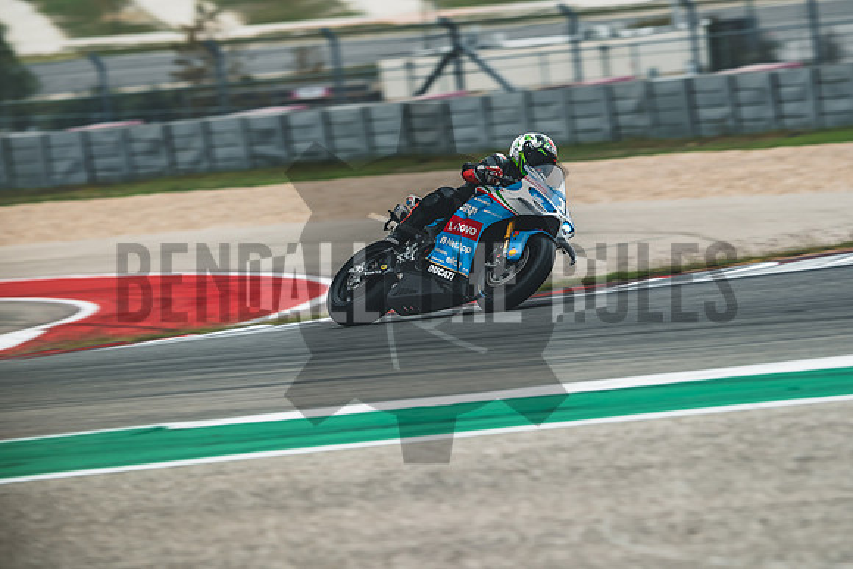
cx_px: 426
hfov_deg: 6.9
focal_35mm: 300
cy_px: 284
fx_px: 7110
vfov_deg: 4.6
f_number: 4
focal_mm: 200
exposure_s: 1/250
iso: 160
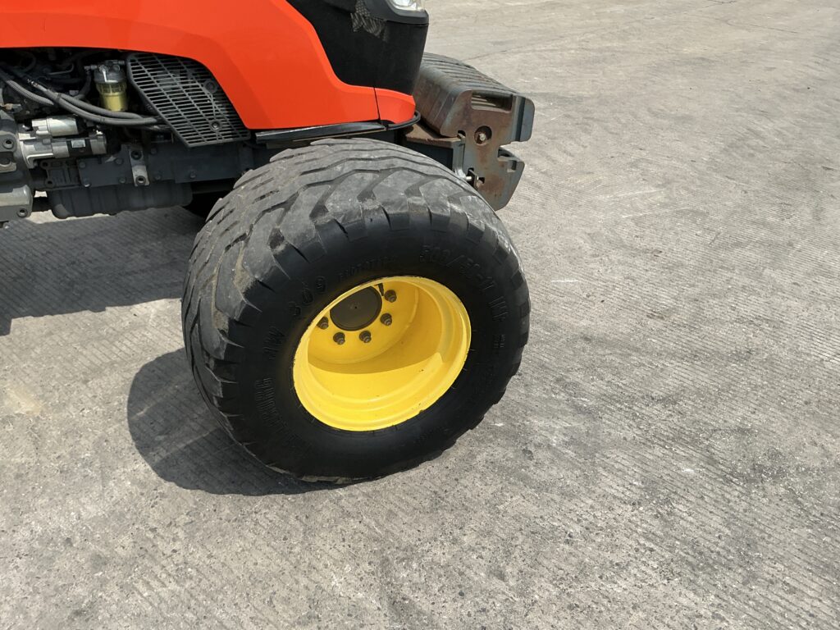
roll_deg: +5.4
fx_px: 679
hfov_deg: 63.4
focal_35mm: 28
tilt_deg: -27.9
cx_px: 420
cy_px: 315
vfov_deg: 49.7
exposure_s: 1/1490
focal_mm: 3
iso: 25
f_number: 1.8
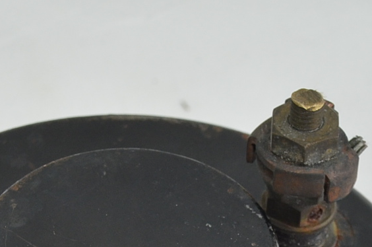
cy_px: 458
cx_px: 186
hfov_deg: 9.0
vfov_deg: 5.9
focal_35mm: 229
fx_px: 2364
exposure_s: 1/125
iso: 400
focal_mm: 35
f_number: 5.6
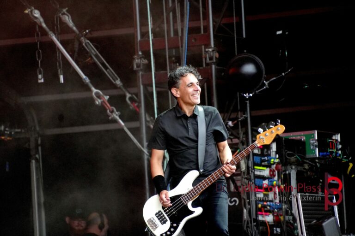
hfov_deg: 4.6
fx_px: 4437
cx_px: 178
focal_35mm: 450
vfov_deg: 3.1
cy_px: 118
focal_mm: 300
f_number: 6.3
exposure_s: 1/500
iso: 3200
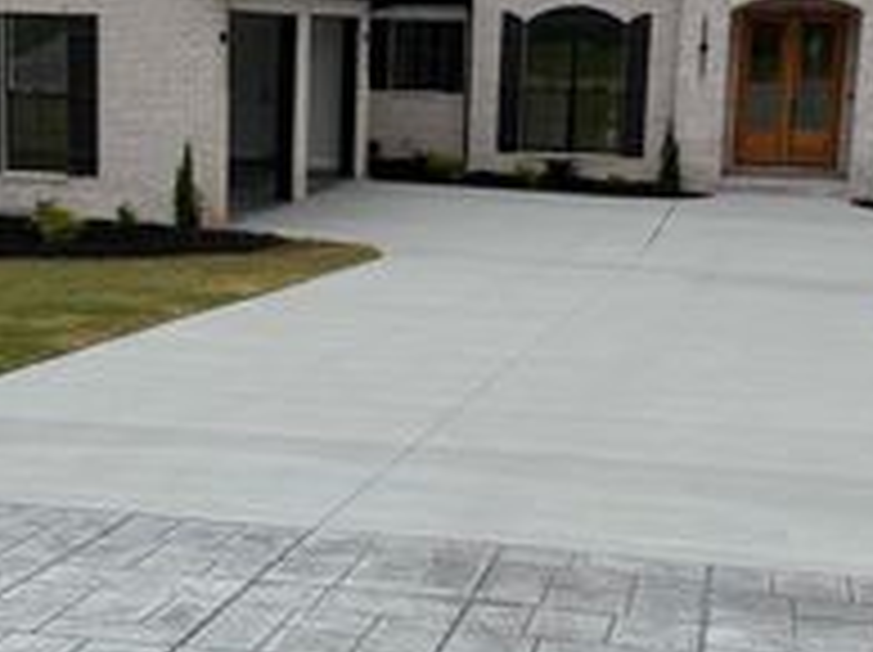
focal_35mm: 62
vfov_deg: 23.6
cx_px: 328
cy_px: 259
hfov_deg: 31.1
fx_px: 1562
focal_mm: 6.76
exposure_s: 1/1464
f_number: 1.78
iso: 100
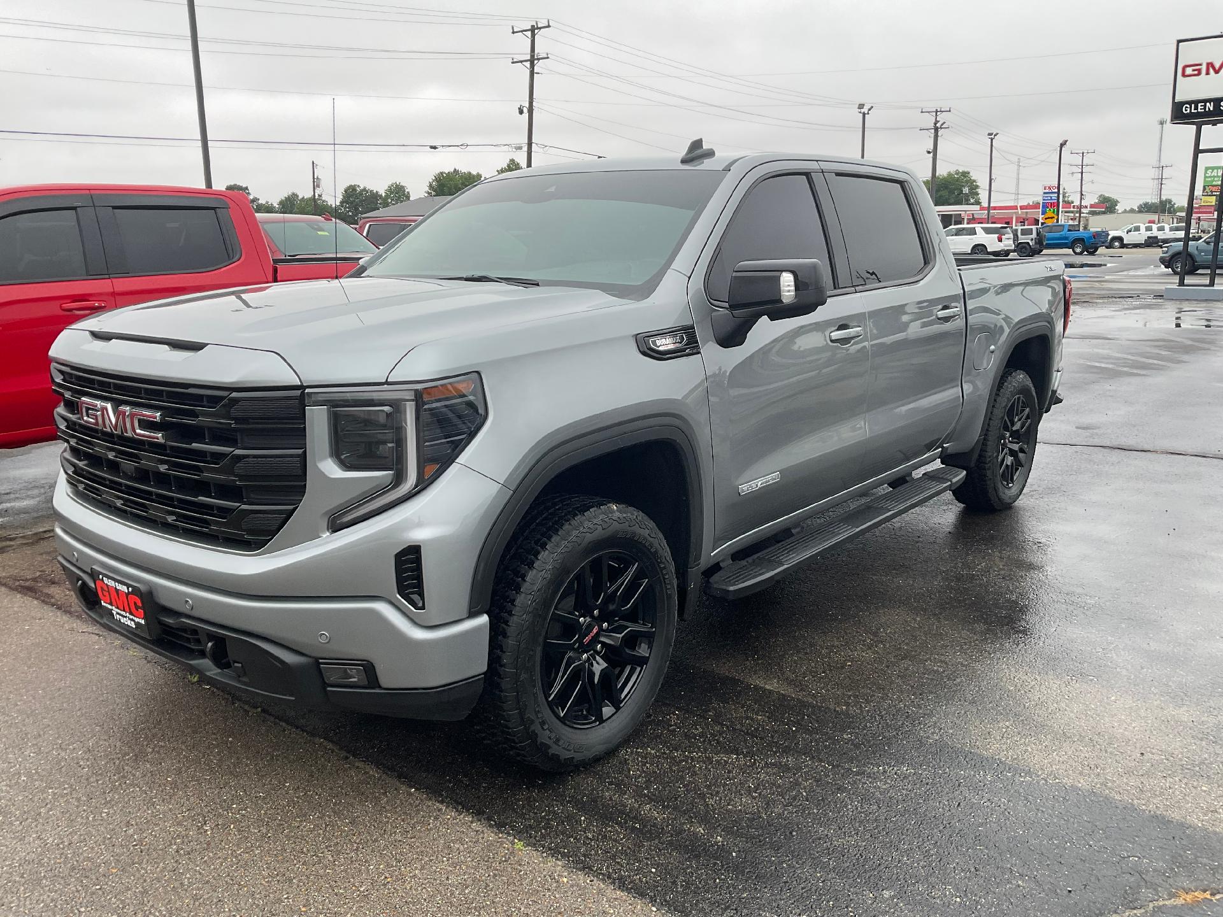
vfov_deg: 48.2
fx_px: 1025
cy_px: 458
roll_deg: +0.9
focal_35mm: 29
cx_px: 612
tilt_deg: -12.8
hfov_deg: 61.7
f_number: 1.8
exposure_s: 1/299
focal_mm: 3
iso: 16
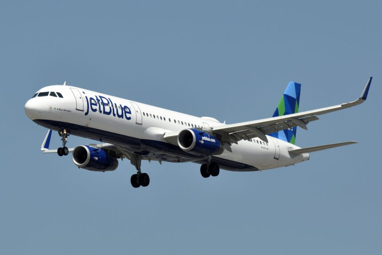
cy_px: 128
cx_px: 191
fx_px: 2707
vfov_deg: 5.4
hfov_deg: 8.1
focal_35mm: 255
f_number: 7.1
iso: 200
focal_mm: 170
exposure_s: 1/1250
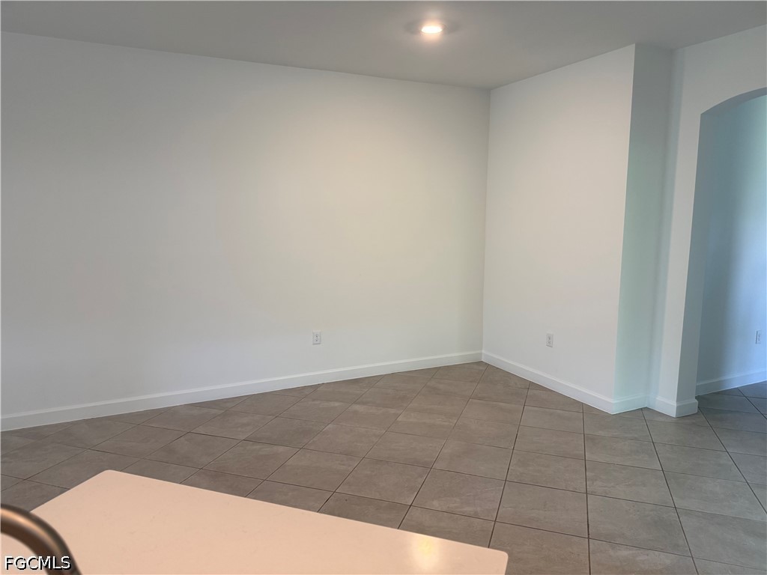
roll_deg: -0.4
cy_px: 288
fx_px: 532
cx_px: 384
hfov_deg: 71.6
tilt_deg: -7.2
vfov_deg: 56.8
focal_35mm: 24
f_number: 1.78
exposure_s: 1/120
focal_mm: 6.76
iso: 160
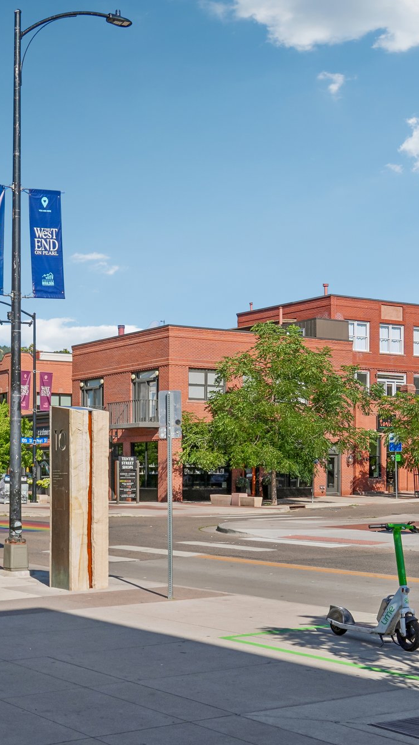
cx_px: 5
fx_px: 948
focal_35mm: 48
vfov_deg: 42.9
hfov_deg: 23.9
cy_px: 370
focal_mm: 20
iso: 100
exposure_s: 1/350
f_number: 8
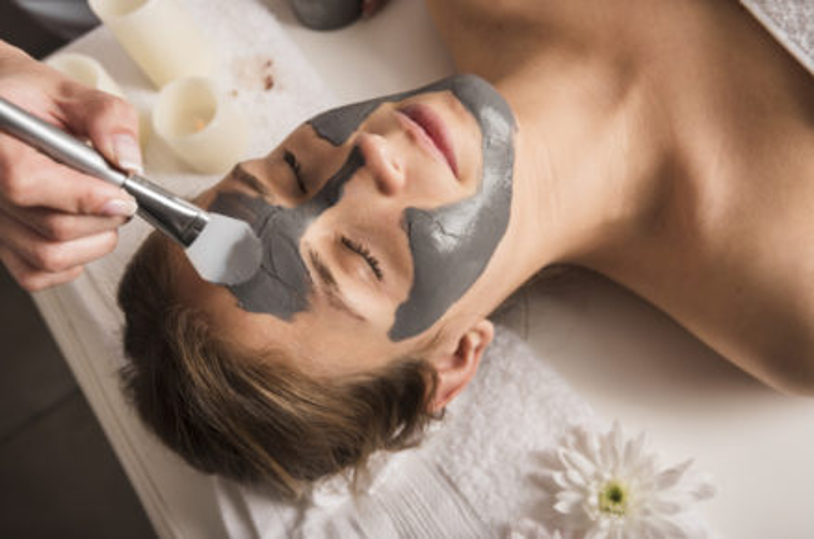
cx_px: 407
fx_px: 1083
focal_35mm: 48
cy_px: 270
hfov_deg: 41.2
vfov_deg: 27.9
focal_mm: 48
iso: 100
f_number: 6.3
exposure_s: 1/160
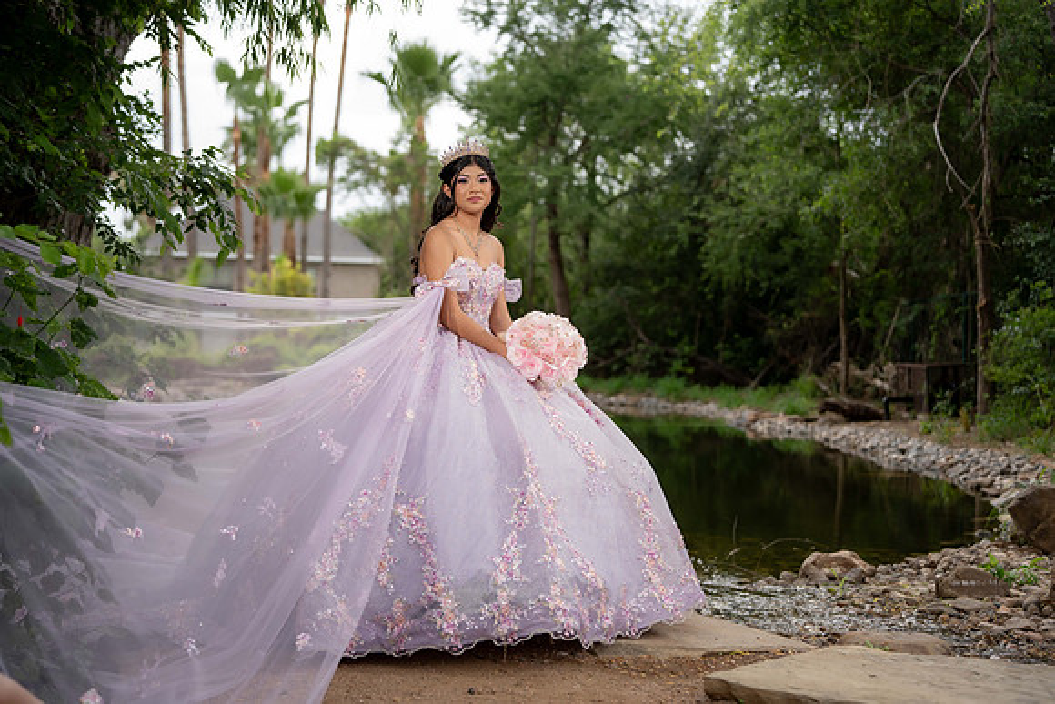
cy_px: 352
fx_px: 1407
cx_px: 528
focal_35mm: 48
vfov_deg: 28.1
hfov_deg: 41.1
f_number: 2.2
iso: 80
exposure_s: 1/800
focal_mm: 48
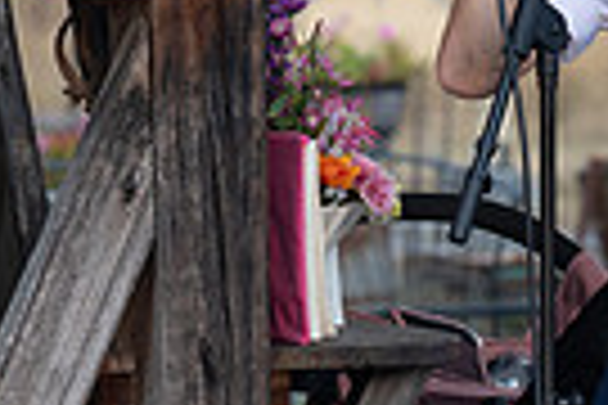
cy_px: 16
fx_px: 10892
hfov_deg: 3.2
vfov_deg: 2.1
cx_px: 558
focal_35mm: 645
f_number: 5.6
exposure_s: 1/125
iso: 320
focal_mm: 150
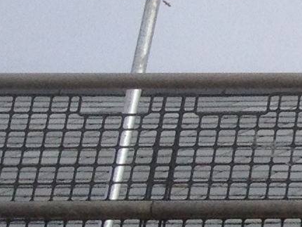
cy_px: -84
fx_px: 2311
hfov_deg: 6.6
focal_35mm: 265
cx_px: 1015
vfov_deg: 5.6
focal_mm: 4.28
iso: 50
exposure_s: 1/1623
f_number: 2.4
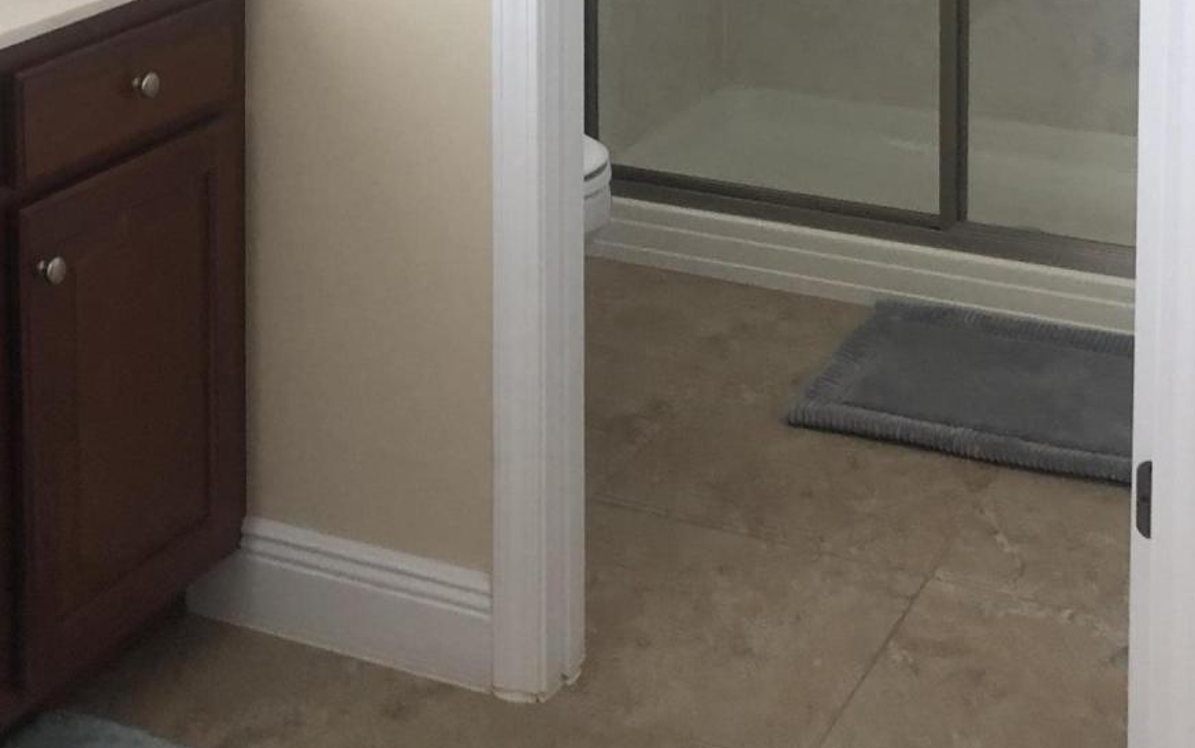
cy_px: -338
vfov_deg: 17.4
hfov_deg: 30.2
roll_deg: +0.7
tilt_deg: -5.7
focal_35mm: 68
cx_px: 567
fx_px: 2215
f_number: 1.8
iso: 40
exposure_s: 1/17
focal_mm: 3.99
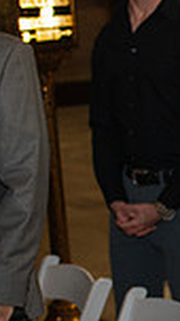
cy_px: 190
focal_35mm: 140
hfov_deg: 7.7
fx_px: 1193
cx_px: 500
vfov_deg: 15.4
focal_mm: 35
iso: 1000
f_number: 3.5
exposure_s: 1/200
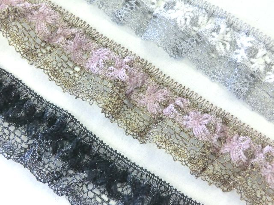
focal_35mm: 40
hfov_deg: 46.8
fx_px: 317
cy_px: 102
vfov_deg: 36.0
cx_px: 137
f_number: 3.8
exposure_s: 1/60
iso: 640
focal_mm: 7.1
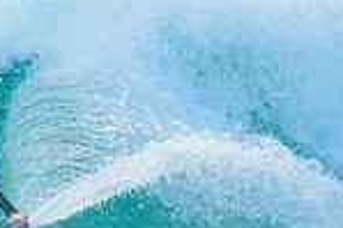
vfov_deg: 0.3
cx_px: -18
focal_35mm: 4295
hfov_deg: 0.5
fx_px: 40876
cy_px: 93
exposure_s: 1/2000
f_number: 6.3
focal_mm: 800
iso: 400
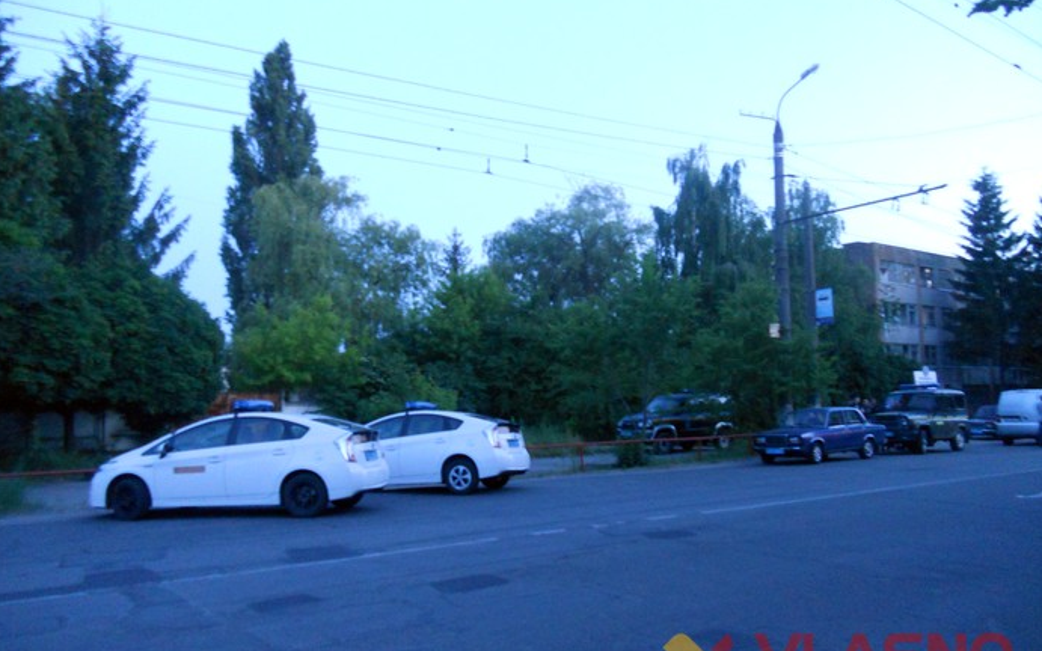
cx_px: 523
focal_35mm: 29
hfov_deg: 64.6
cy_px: 350
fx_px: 824
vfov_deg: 43.1
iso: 400
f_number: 3.2
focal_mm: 4.9
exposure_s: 1/3
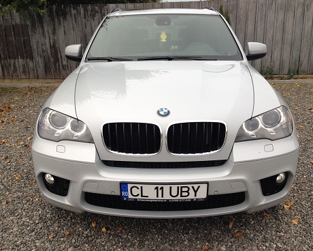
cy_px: 126
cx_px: 157
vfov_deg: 42.2
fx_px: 324
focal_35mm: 35
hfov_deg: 51.5
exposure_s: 1/120
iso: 64
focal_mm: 4.12
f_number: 2.4
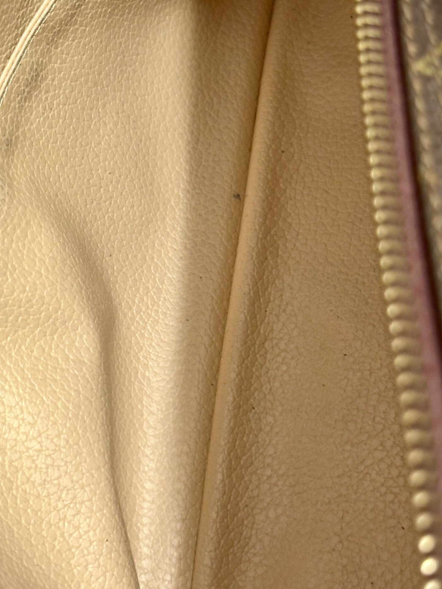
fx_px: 1124
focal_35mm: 66
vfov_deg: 29.3
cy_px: 242
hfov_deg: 22.2
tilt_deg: -59.3
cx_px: 171
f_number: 1.78
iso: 125
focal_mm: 6.86
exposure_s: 1/50
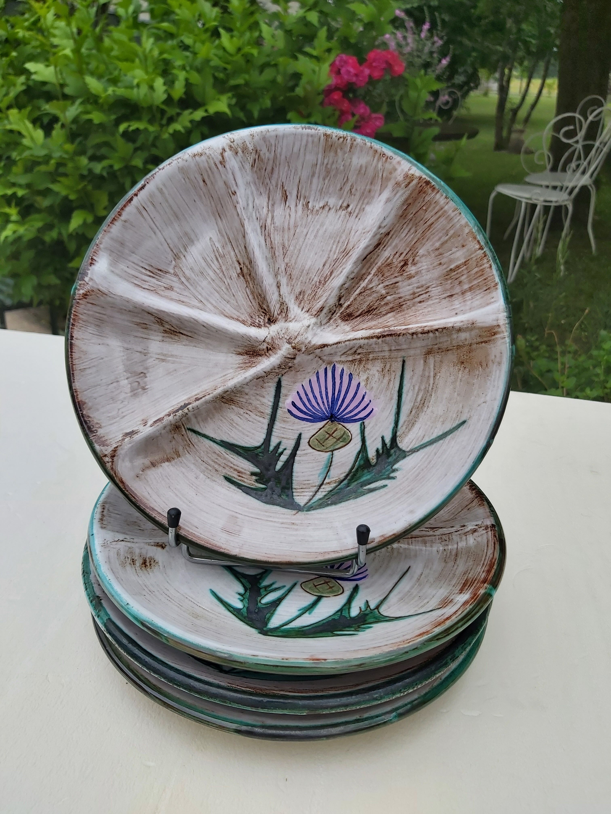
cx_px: 306
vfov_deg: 67.3
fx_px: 612
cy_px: 407
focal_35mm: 26
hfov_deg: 53.1
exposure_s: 1/525
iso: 64
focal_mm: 3.92
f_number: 1.7
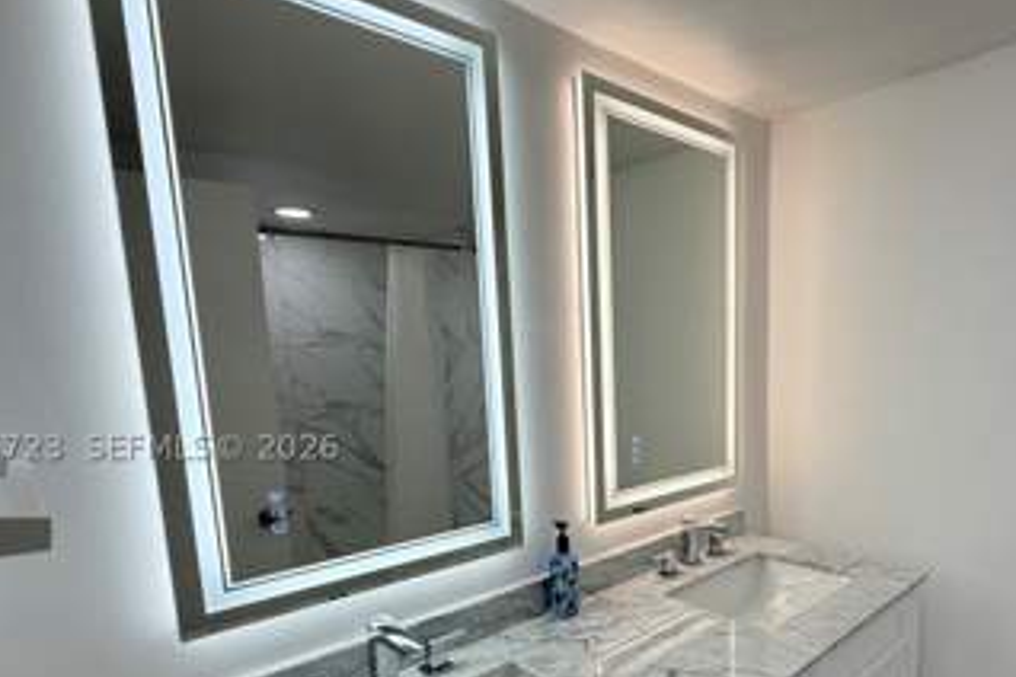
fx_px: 621
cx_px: 633
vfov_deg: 56.1
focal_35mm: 22
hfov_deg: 77.2
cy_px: 447
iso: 200
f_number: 2.2
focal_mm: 2.22
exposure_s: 1/121
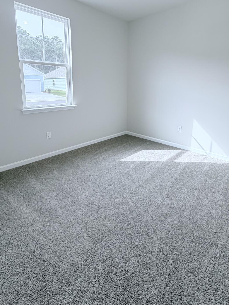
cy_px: 117
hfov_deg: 66.0
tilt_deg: -10.0
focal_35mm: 20
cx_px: 115
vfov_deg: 80.4
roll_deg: -0.2
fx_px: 176
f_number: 2.2
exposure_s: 1/120
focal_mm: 2.22
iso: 80
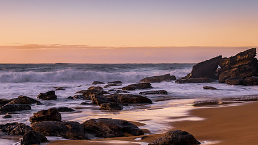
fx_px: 424
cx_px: 129
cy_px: 68
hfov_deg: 33.8
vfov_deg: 19.4
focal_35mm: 62
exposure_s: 1/2
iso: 64
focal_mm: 46
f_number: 9
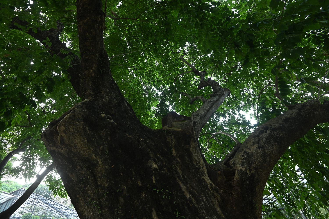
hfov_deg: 96.8
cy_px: 110
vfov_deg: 73.7
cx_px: 164
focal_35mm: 16
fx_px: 146
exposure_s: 1/80
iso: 1600
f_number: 5.6
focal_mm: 16
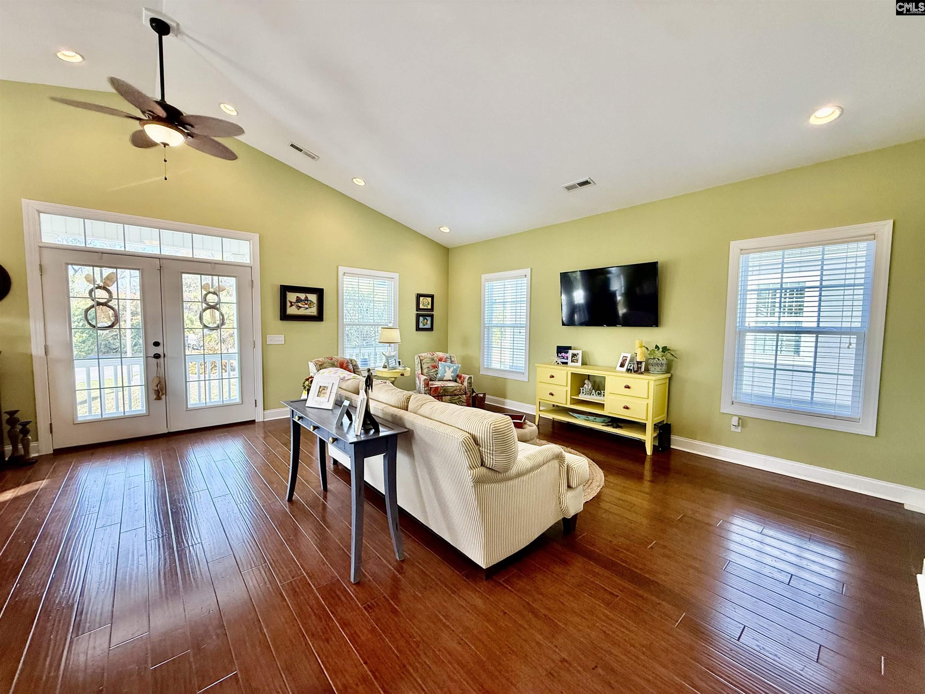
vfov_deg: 85.7
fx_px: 374
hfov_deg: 102.1
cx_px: 462
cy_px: 347
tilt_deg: -2.4
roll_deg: -0.4
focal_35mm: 14
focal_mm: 2.22
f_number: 2.2
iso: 200
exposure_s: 1/120
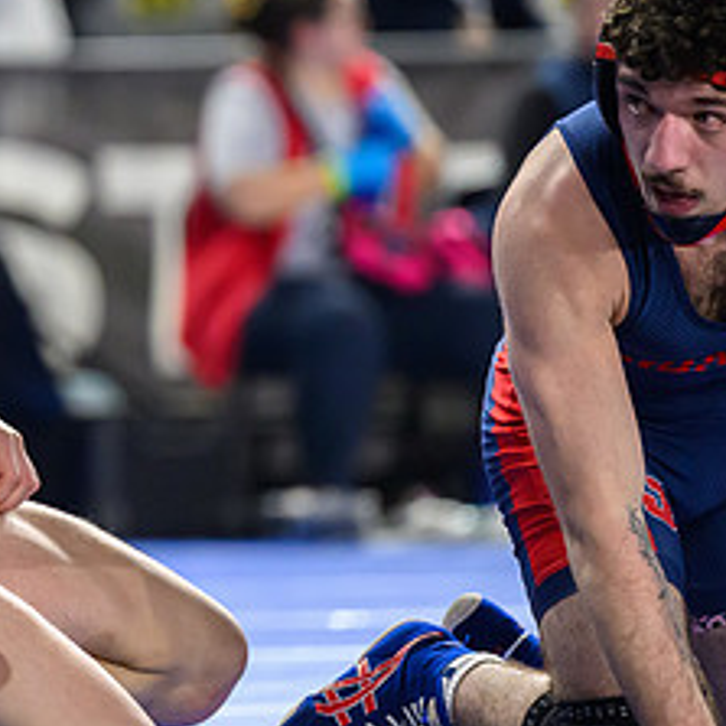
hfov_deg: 3.3
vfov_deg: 3.3
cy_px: 101
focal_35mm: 533
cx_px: -46
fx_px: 12647
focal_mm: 200
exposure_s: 1/800
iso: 4000
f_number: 2.8
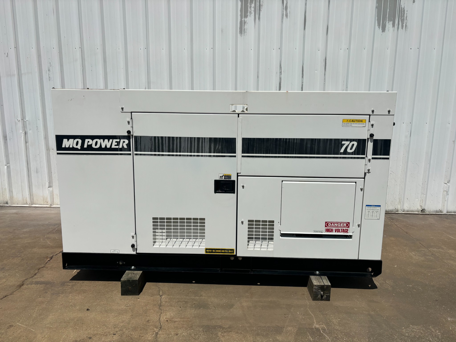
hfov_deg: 67.3
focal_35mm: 26
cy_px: 171
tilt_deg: -9.9
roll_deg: +0.0
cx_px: 228
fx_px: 343
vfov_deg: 53.1
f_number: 1.6
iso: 50
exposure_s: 1/10989
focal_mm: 5.96
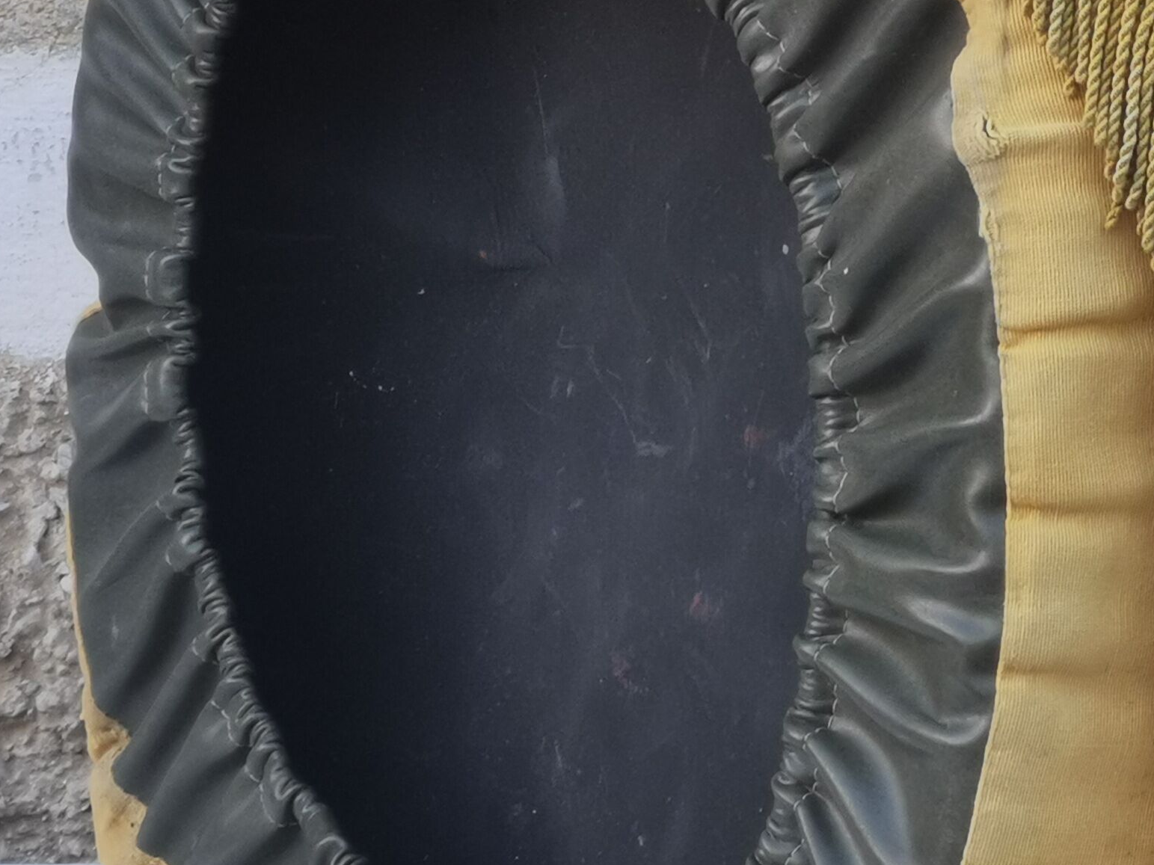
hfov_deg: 8.7
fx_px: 7567
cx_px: 866
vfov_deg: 6.5
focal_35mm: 227
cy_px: 467
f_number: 2.4
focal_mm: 7.48
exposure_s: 1/60
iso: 64
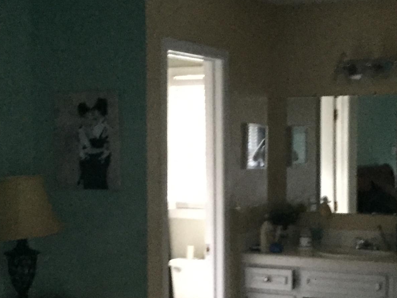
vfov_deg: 20.1
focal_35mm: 73
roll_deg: -0.9
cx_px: 239
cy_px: 197
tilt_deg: -3.2
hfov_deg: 26.6
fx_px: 837
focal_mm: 4.15
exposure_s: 1/15
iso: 1000
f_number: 2.2
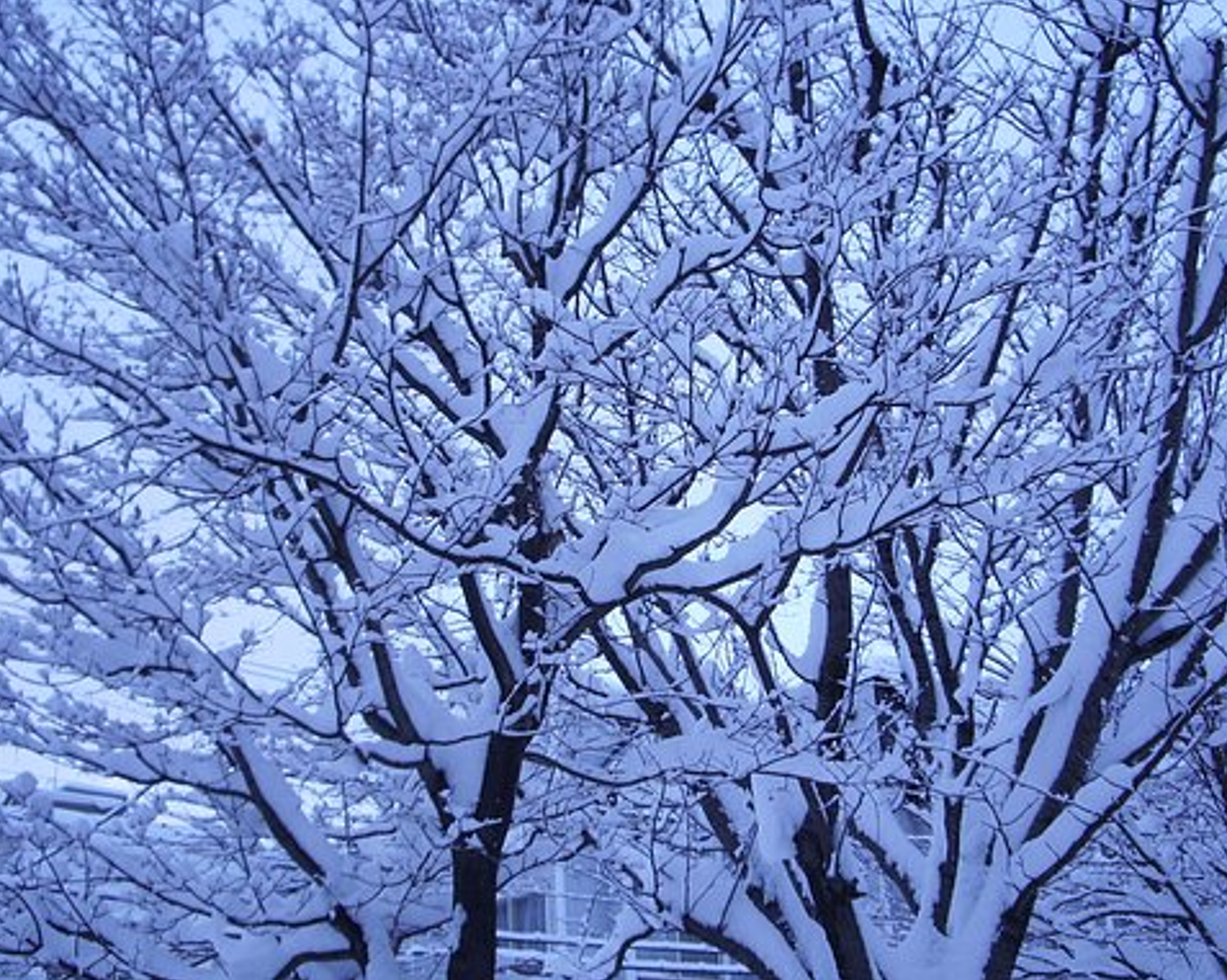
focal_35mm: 43
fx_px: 1561
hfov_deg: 42.9
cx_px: 646
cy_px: 489
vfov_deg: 34.9
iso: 100
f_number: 2.8
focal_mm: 6.8
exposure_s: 1/40
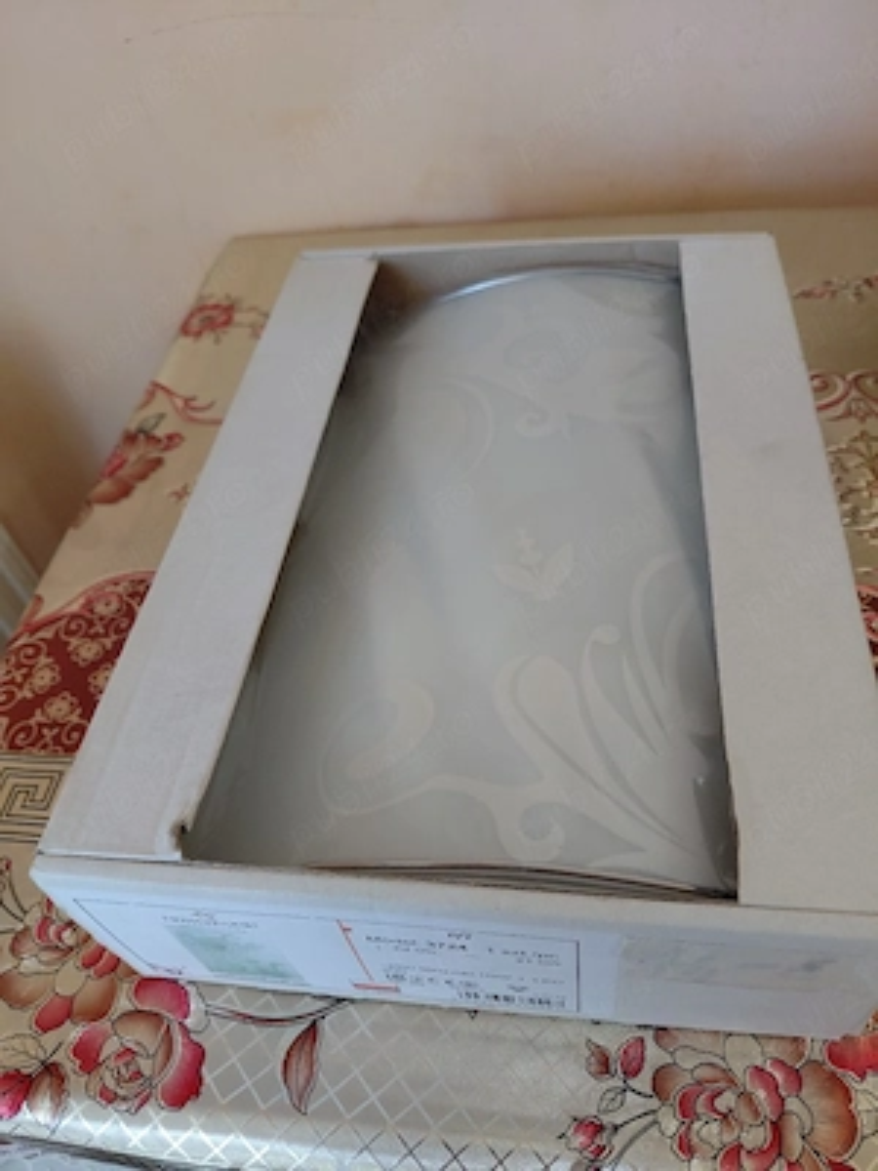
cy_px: 586
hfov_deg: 54.9
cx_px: 439
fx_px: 845
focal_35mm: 25
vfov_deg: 69.4
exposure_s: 1/60.2
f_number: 1.8
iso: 160
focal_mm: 4.69
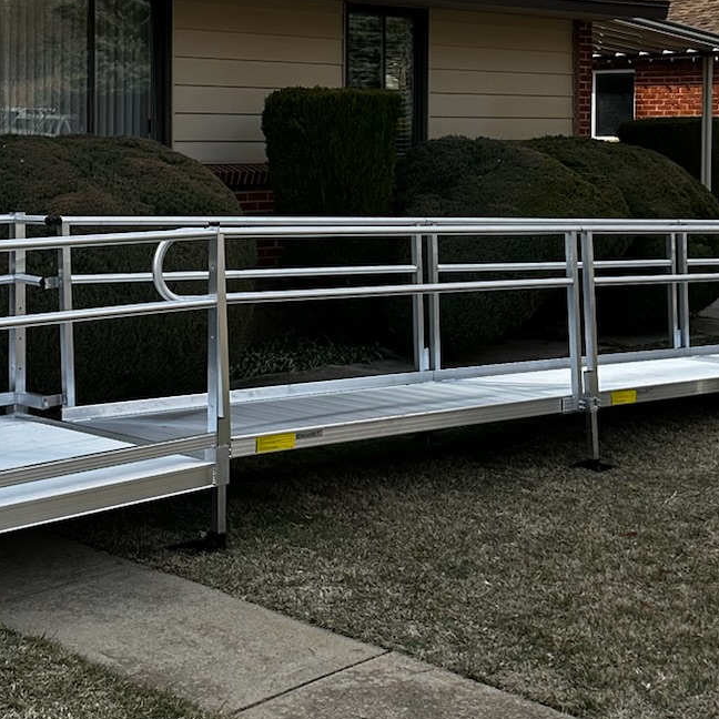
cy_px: 131
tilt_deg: +0.2
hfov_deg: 25.6
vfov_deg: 25.2
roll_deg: -0.1
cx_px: 229
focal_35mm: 67
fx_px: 1574
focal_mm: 6.86
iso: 80
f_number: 1.78
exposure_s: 1/4545
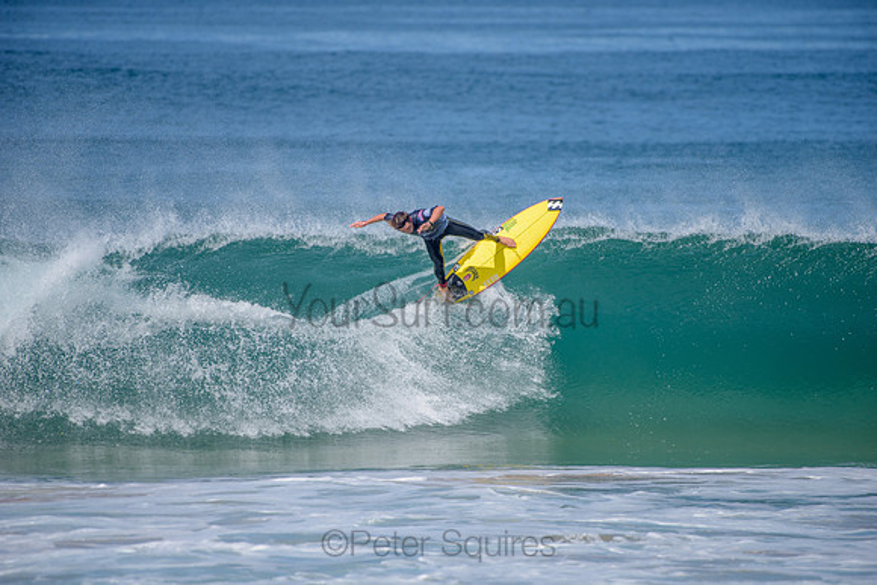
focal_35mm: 500
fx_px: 12183
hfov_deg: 4.1
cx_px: 438
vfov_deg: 2.8
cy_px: 292
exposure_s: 1/2000
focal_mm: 500
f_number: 5.6
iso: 160
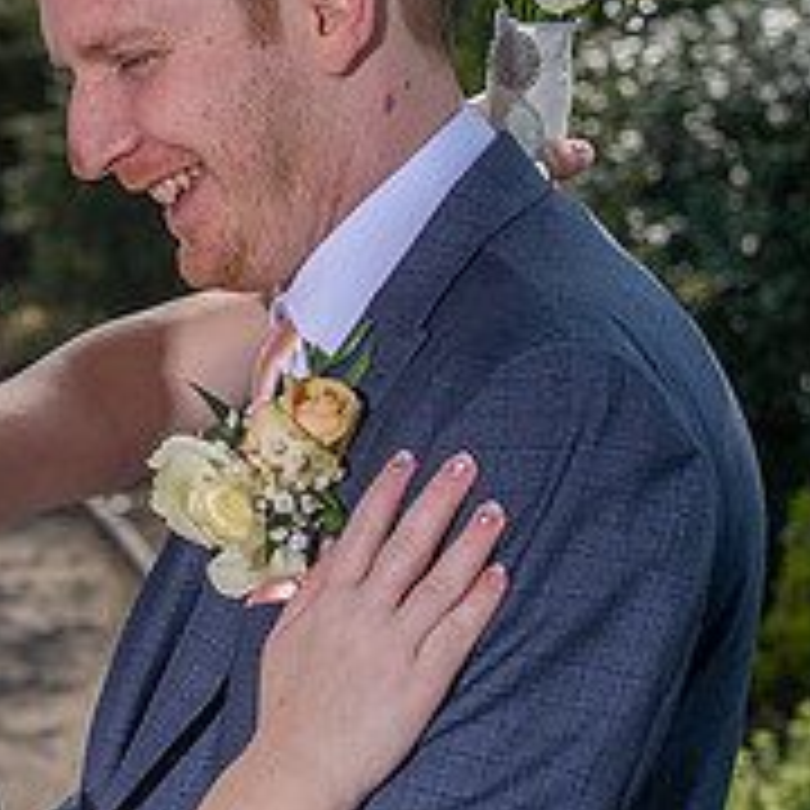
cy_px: 291
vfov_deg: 13.3
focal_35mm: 131
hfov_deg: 13.3
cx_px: 158
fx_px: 3468
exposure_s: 1/1250
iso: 100
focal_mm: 35
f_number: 3.2
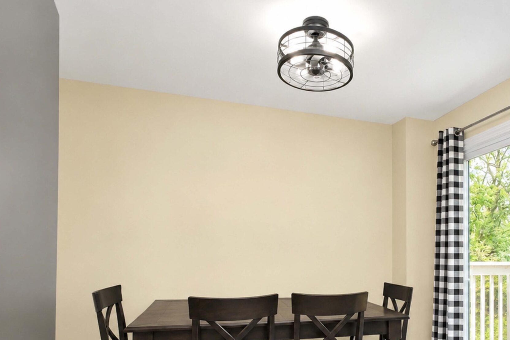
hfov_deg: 73.9
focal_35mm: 23
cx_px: 338
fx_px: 326
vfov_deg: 52.6
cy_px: 256
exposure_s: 1/60
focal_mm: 10
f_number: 8
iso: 1250
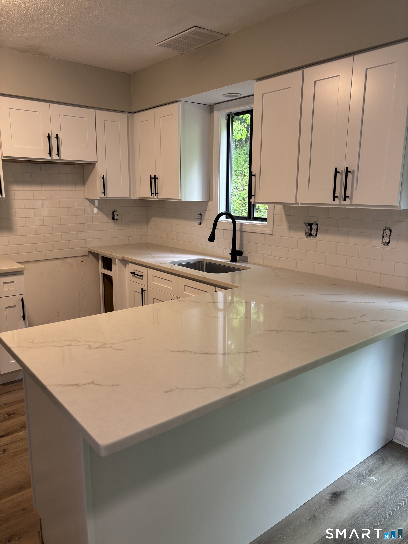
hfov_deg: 53.1
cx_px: 204
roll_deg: -1.3
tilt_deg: -11.5
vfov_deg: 67.3
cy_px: 272
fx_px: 409
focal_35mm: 26
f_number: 1.6
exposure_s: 1/60
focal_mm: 5.96
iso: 100
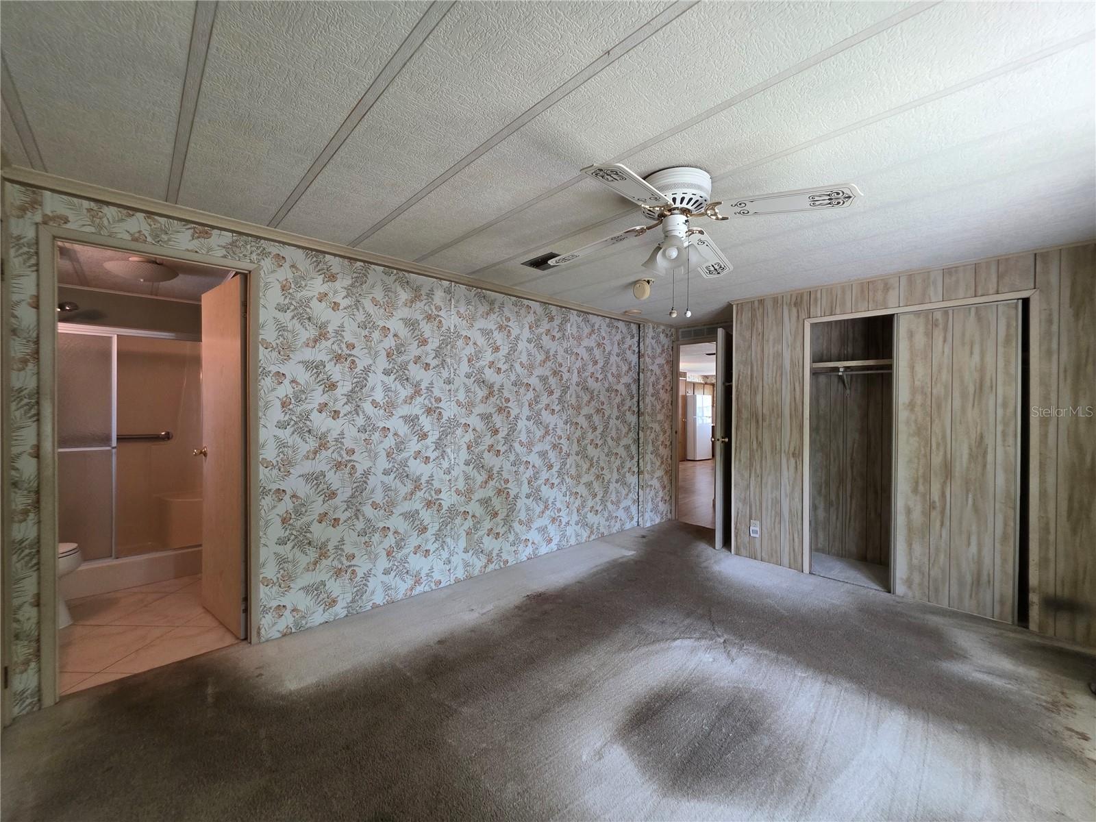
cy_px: 411
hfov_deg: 106.2
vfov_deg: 89.9
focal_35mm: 13
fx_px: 412
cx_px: 548
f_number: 1.9
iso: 320
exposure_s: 1/120
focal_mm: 2.2
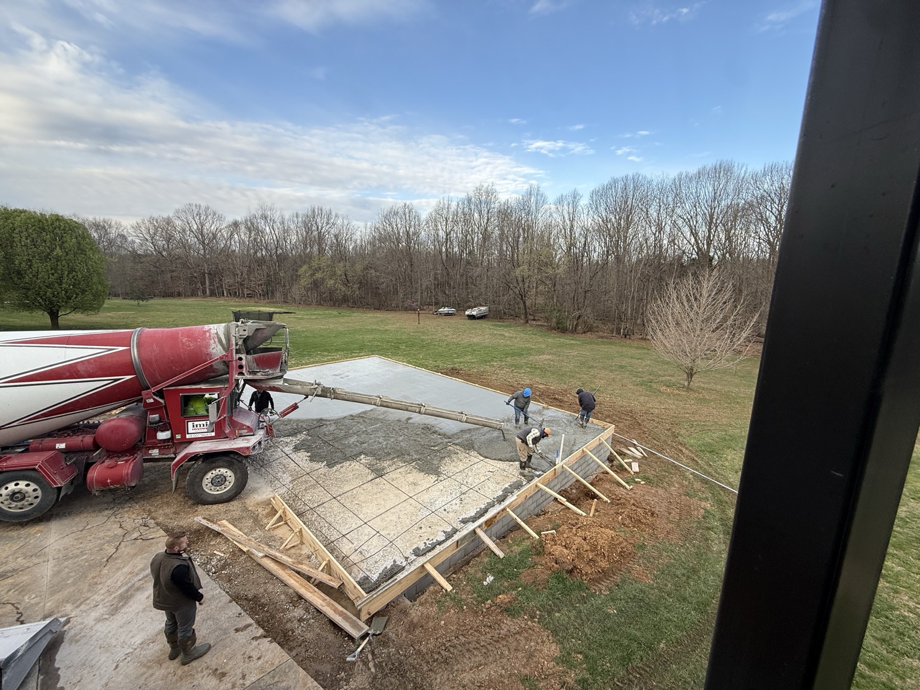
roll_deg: -2.0
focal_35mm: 14
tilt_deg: -11.1
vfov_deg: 85.7
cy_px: 345
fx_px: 372
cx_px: 460
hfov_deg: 102.1
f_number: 2.2
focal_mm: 2.22
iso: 64
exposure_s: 1/324
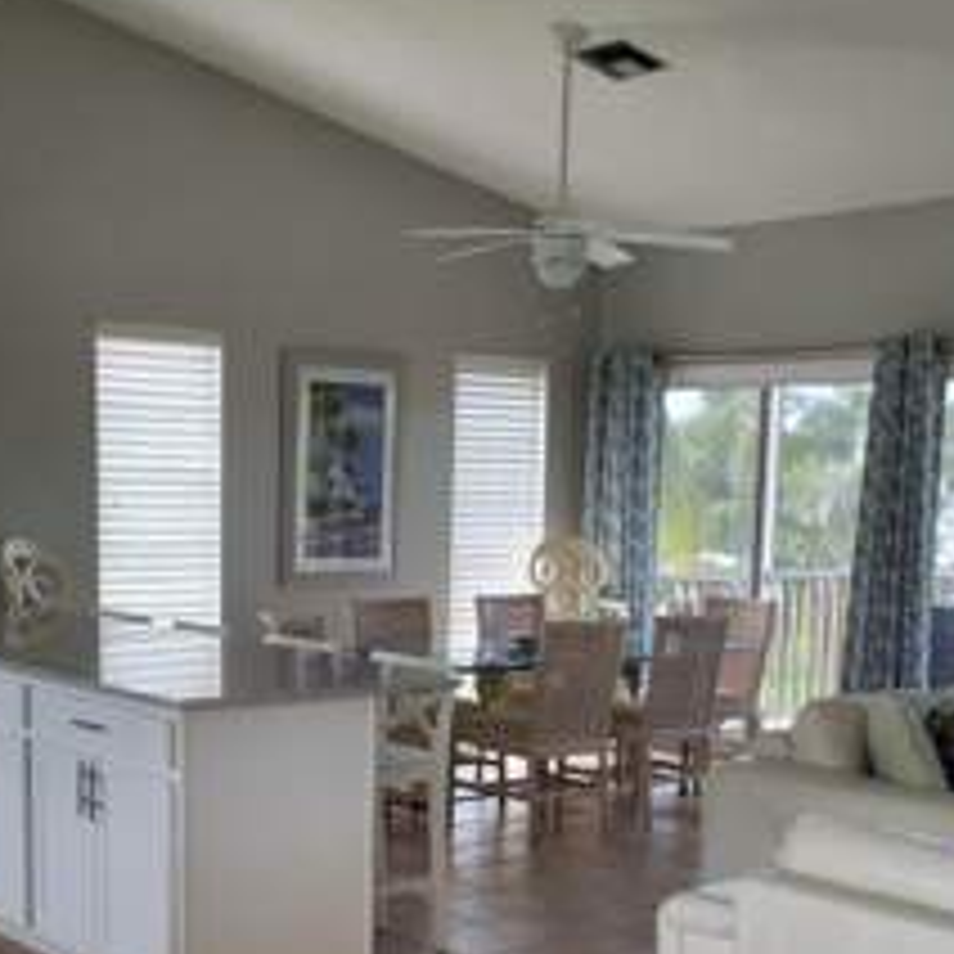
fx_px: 1746
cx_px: 436
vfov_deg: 30.0
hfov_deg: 30.5
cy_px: 740
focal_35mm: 56
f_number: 1.9
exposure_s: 1/120
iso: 40
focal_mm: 2.91
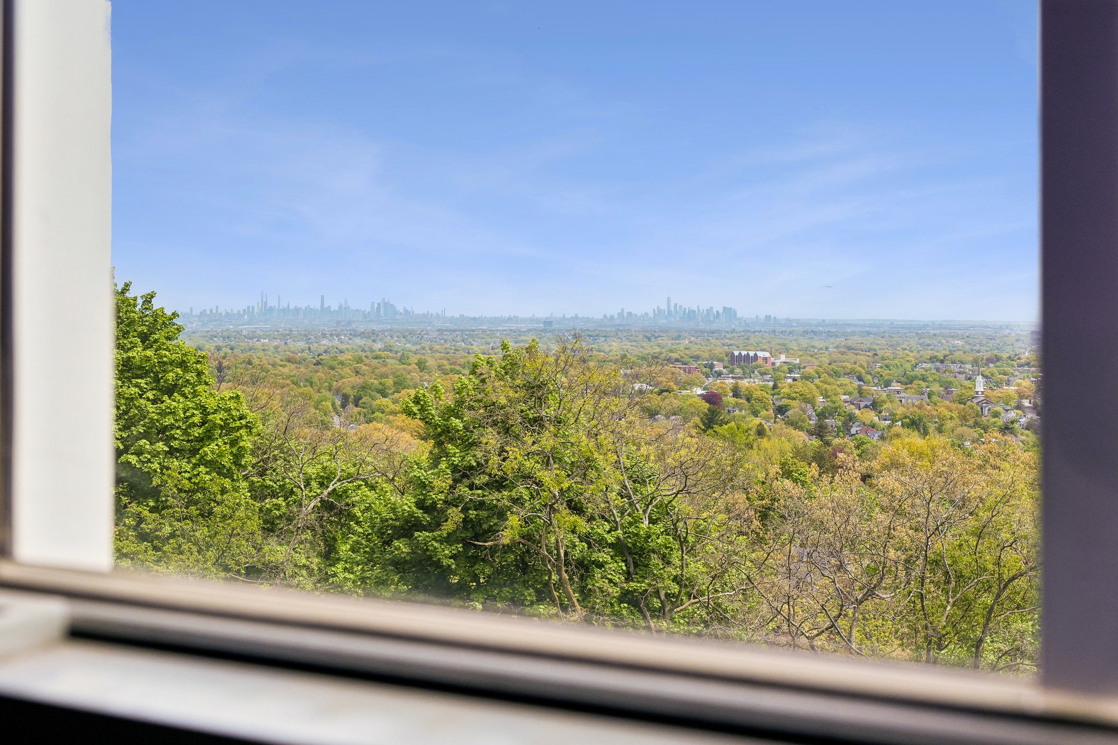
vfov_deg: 31.9
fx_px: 1304
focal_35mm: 42
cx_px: 559
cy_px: 372
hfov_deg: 46.4
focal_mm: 28
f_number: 8
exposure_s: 1/500
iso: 200
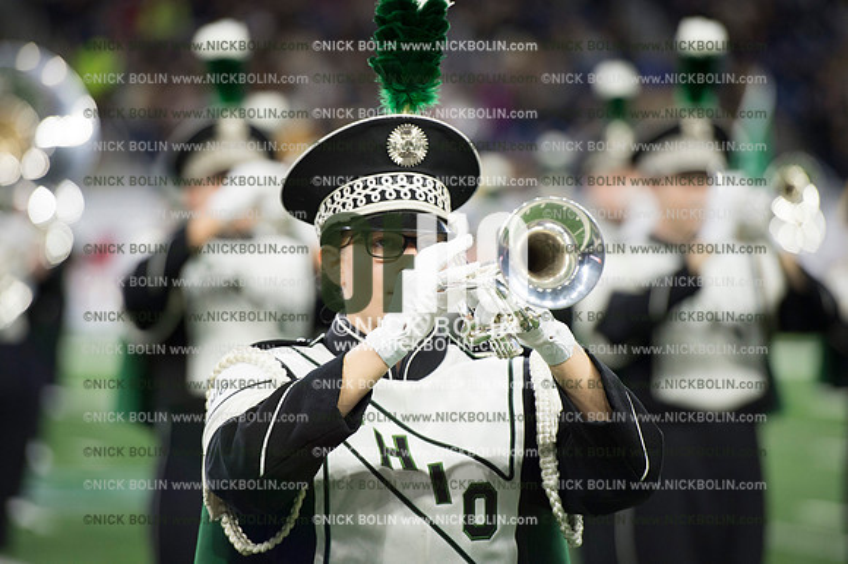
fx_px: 4708
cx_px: 424
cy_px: 282
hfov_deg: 10.3
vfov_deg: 6.9
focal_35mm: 200
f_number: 3.5
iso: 2500
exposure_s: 1/1000
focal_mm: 200
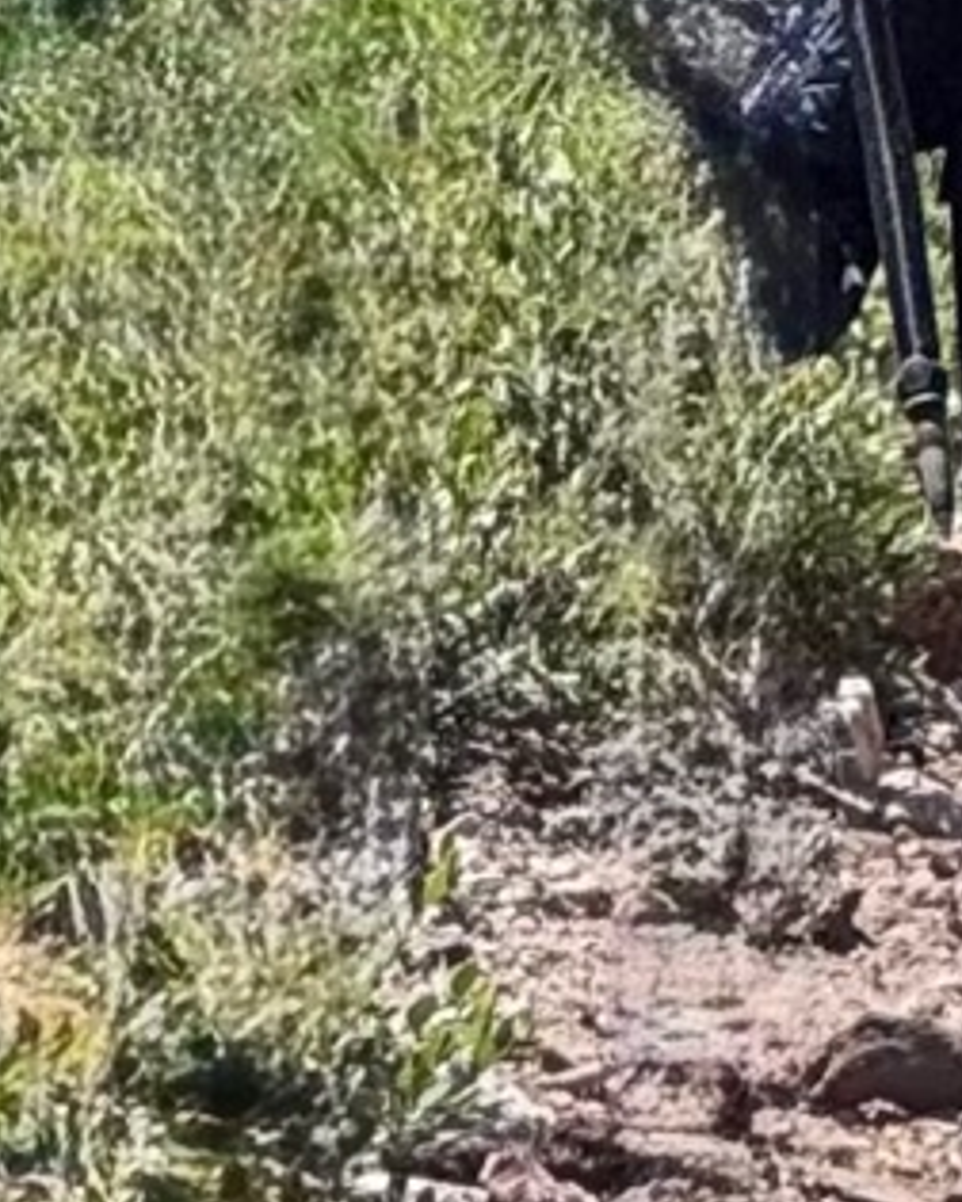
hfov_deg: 1.9
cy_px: -1416
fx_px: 29112
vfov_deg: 2.4
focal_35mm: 818
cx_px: 1119
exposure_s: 1/736
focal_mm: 15.66
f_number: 2.8
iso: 50
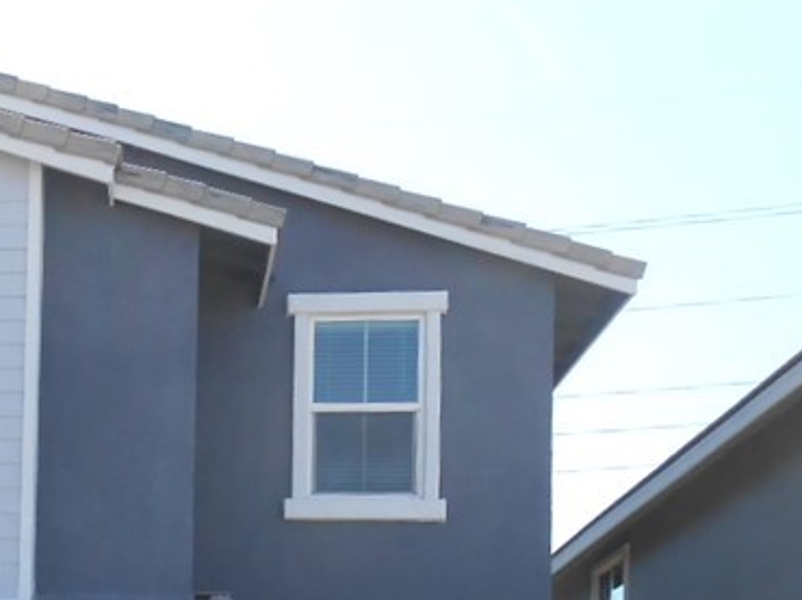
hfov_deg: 24.6
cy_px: 767
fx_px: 1667
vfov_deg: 19.0
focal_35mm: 72
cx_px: -147
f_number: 3.5
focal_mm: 4.6
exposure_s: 1/400
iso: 80
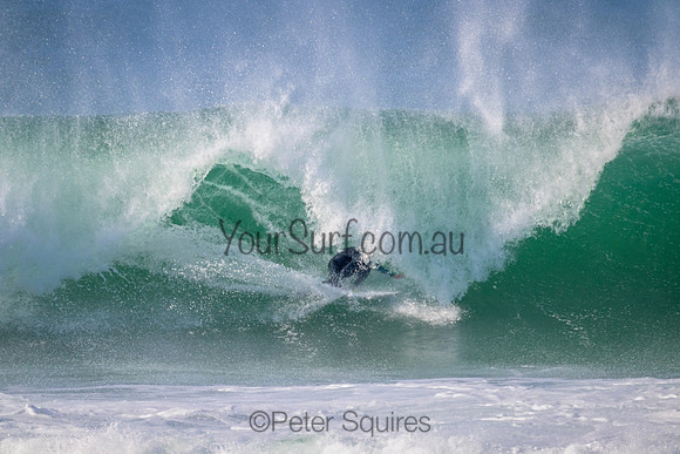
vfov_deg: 1.7
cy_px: 227
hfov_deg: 2.6
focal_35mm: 800
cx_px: 340
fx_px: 15114
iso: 1800
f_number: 11
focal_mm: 800
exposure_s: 1/2000
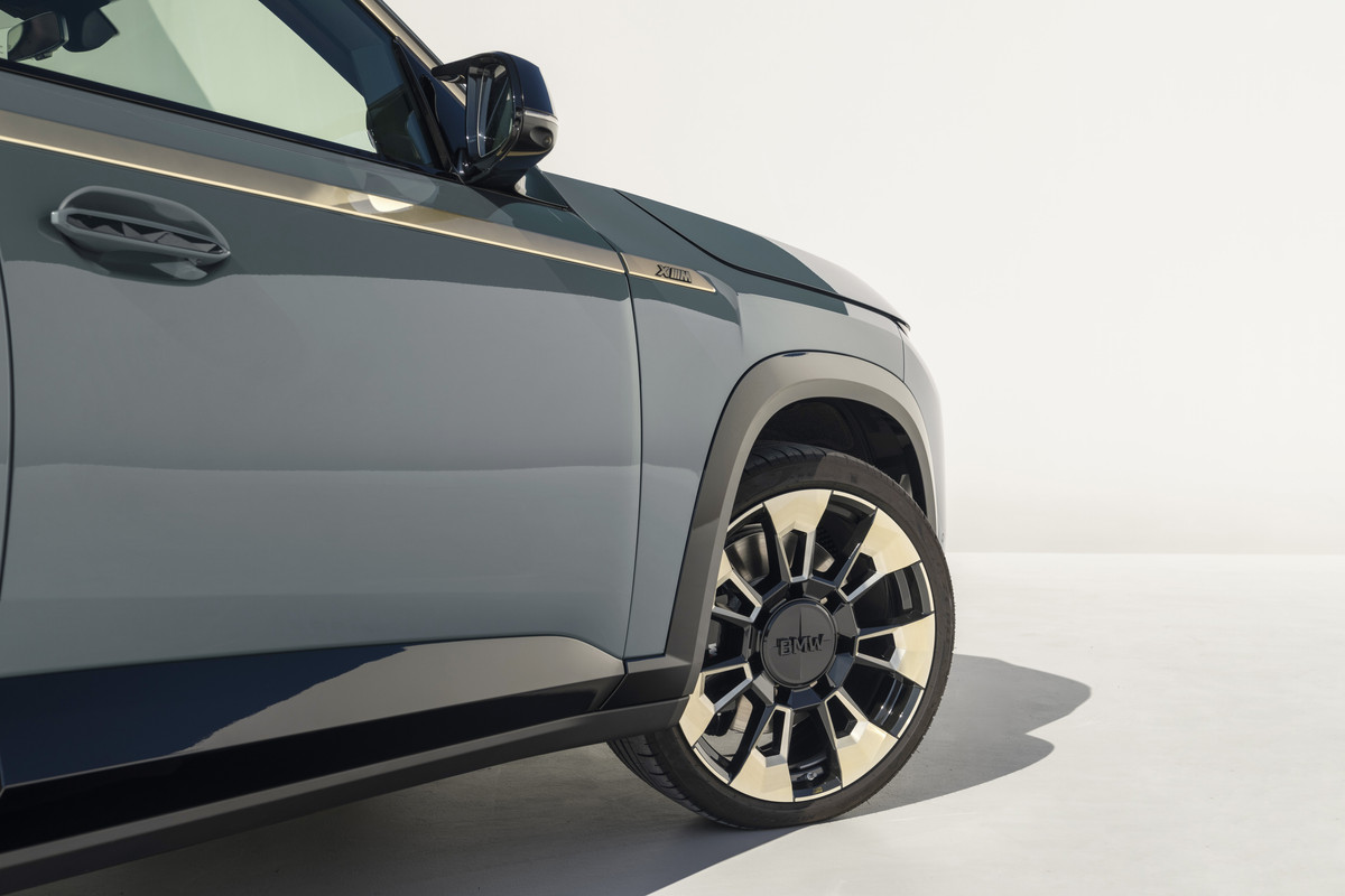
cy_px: 448
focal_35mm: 40
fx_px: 1494
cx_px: 672
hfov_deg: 48.5
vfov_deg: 33.4
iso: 100
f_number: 5.6
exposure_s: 1/200
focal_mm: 40
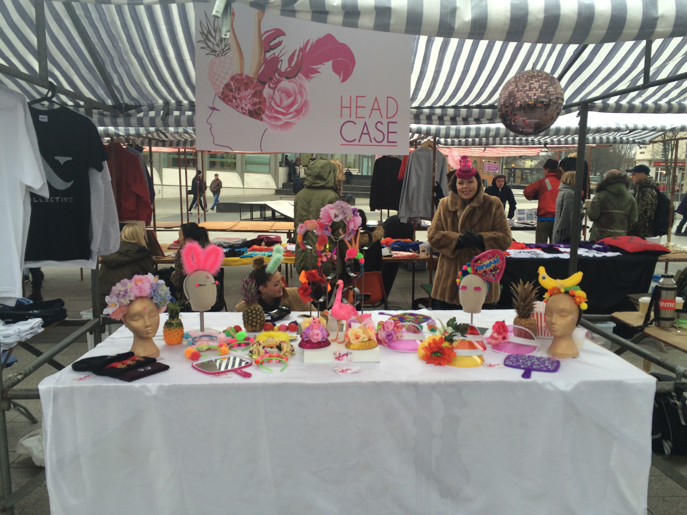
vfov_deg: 48.2
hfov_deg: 61.7
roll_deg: -1.8
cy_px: 258
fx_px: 576
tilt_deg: -8.1
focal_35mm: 29
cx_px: 344
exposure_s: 1/60
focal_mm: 4.15
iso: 32
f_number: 2.2
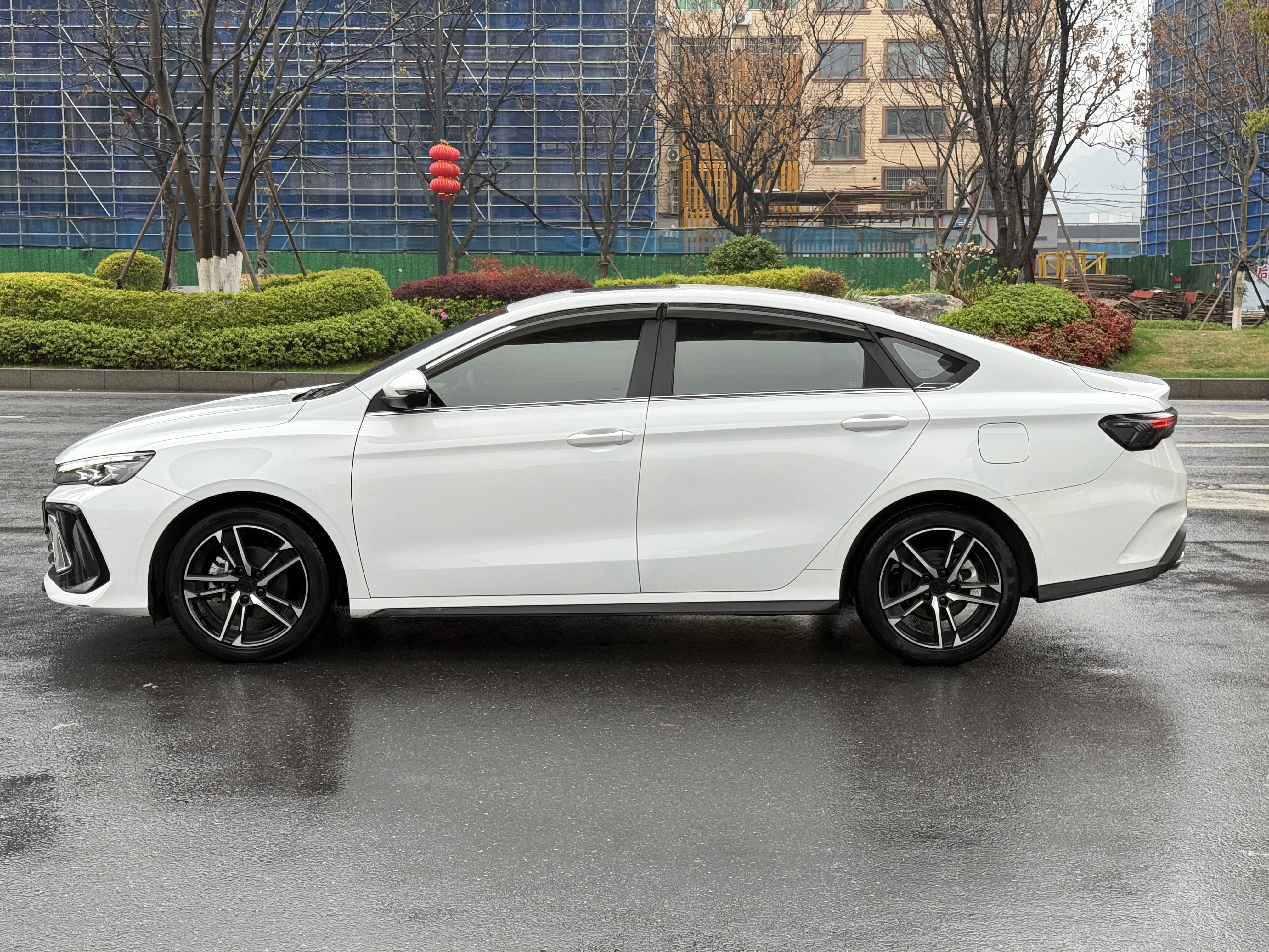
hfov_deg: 39.7
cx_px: 634
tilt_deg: -5.3
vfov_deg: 30.3
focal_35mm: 48
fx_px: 1760
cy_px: 476
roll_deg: +0.8
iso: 64
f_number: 1.78
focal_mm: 6.76
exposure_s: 1/184
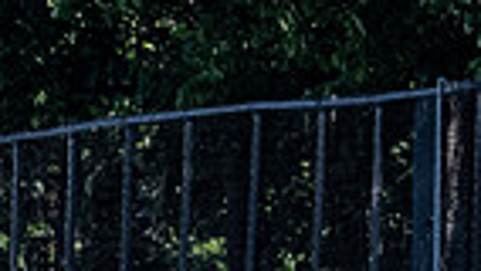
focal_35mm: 3016
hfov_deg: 0.7
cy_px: 329
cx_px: -332
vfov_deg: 0.4
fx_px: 38481
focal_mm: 300
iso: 400
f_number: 8
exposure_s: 1/640
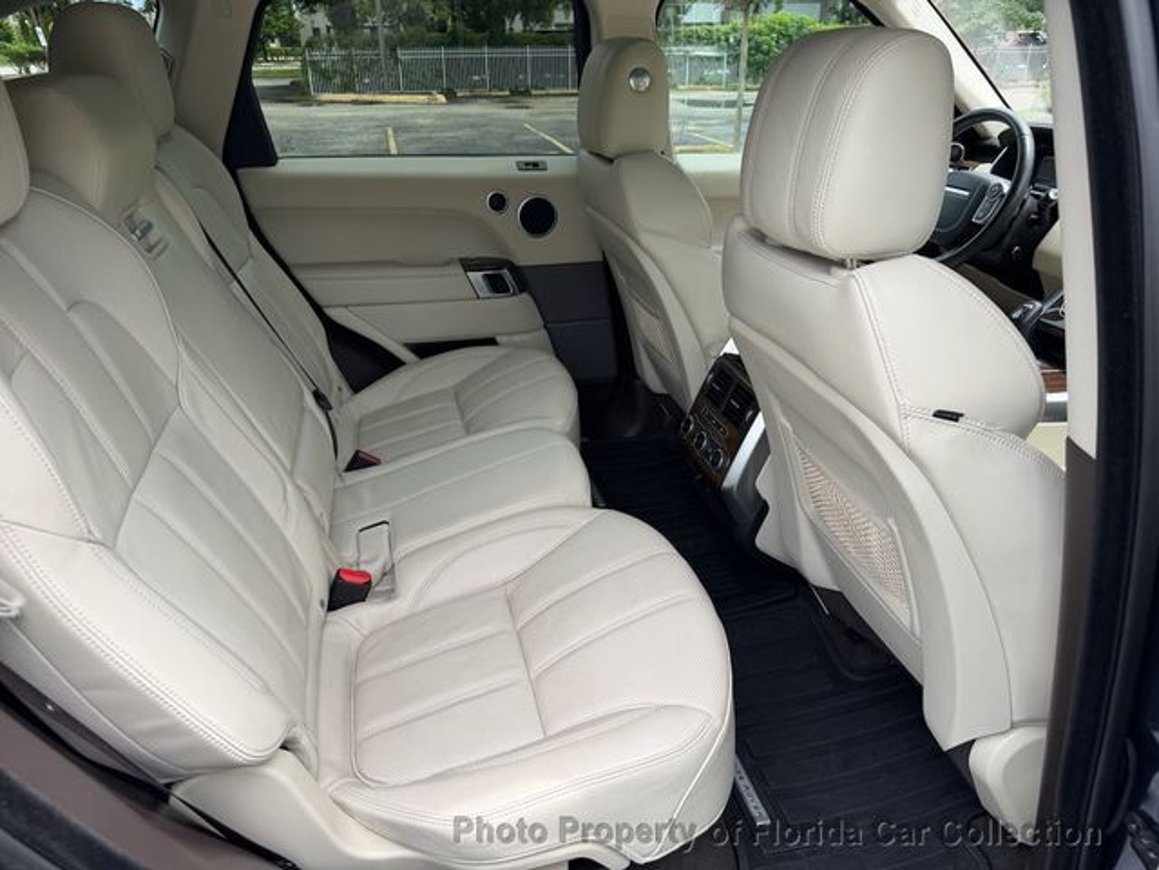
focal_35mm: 24
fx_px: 804
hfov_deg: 71.6
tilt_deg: -24.9
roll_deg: +1.4
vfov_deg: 56.8
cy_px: 435
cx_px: 580
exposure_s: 1/813
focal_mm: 6.76
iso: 80
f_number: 1.78
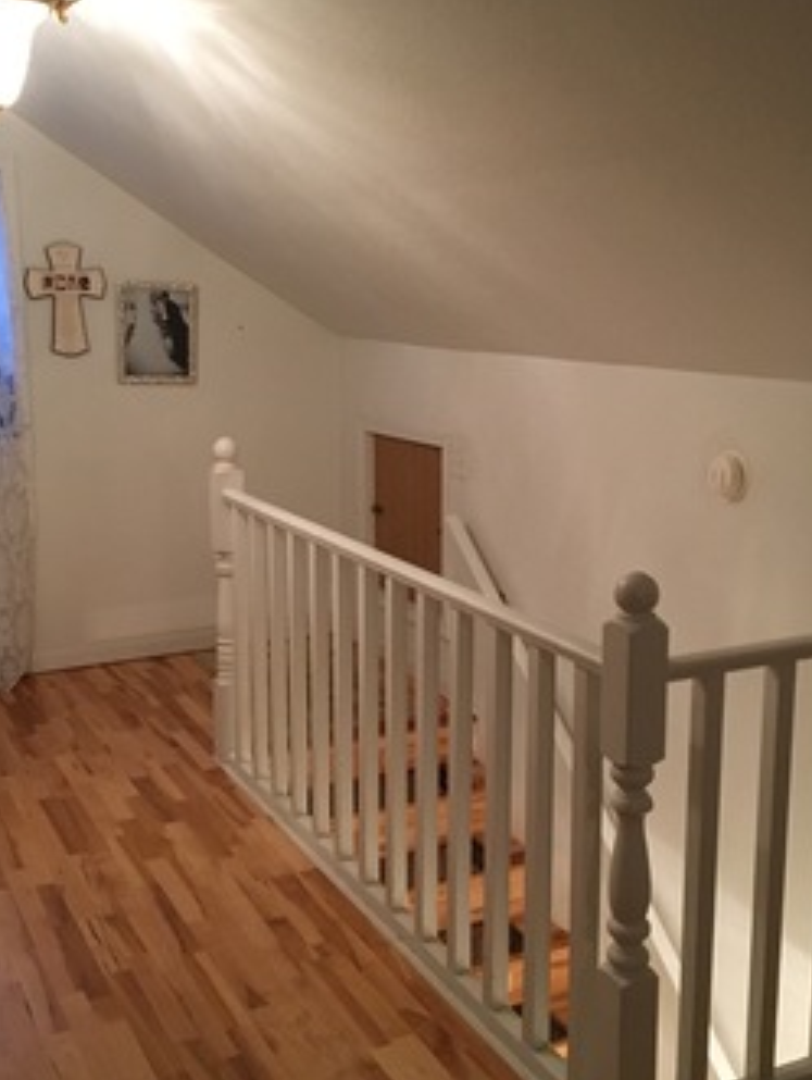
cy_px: 561
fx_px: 1311
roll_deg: +0.1
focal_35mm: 42
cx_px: 417
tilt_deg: -11.3
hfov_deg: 34.4
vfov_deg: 44.7
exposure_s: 1/24
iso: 200
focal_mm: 4.15
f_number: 2.2
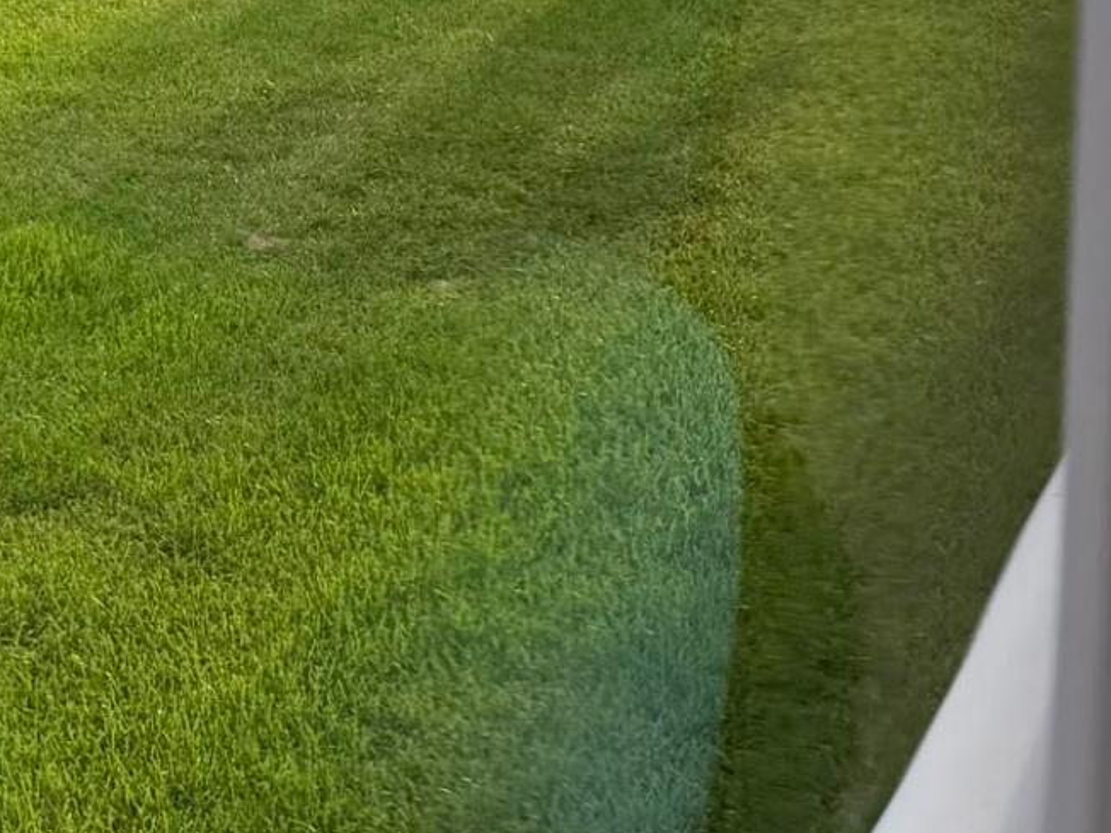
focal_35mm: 106
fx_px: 3402
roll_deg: -0.6
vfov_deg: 12.9
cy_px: -560
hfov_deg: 17.4
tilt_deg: -3.2
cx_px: -336
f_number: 1.78
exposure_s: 1/405
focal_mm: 6.76
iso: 80
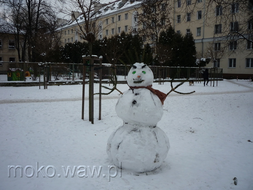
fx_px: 234
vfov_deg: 44.2
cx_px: 126
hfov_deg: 56.8
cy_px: 95
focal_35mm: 32
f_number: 4
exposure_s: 1/200
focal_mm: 5.2
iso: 100
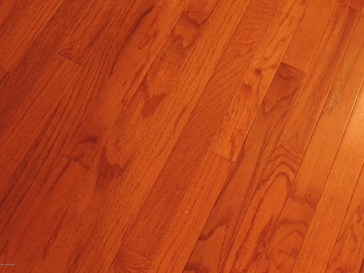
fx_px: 452
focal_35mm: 43
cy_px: 136
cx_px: 182
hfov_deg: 43.9
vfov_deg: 33.6
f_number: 3.4
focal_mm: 7.6
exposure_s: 1/10
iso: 800
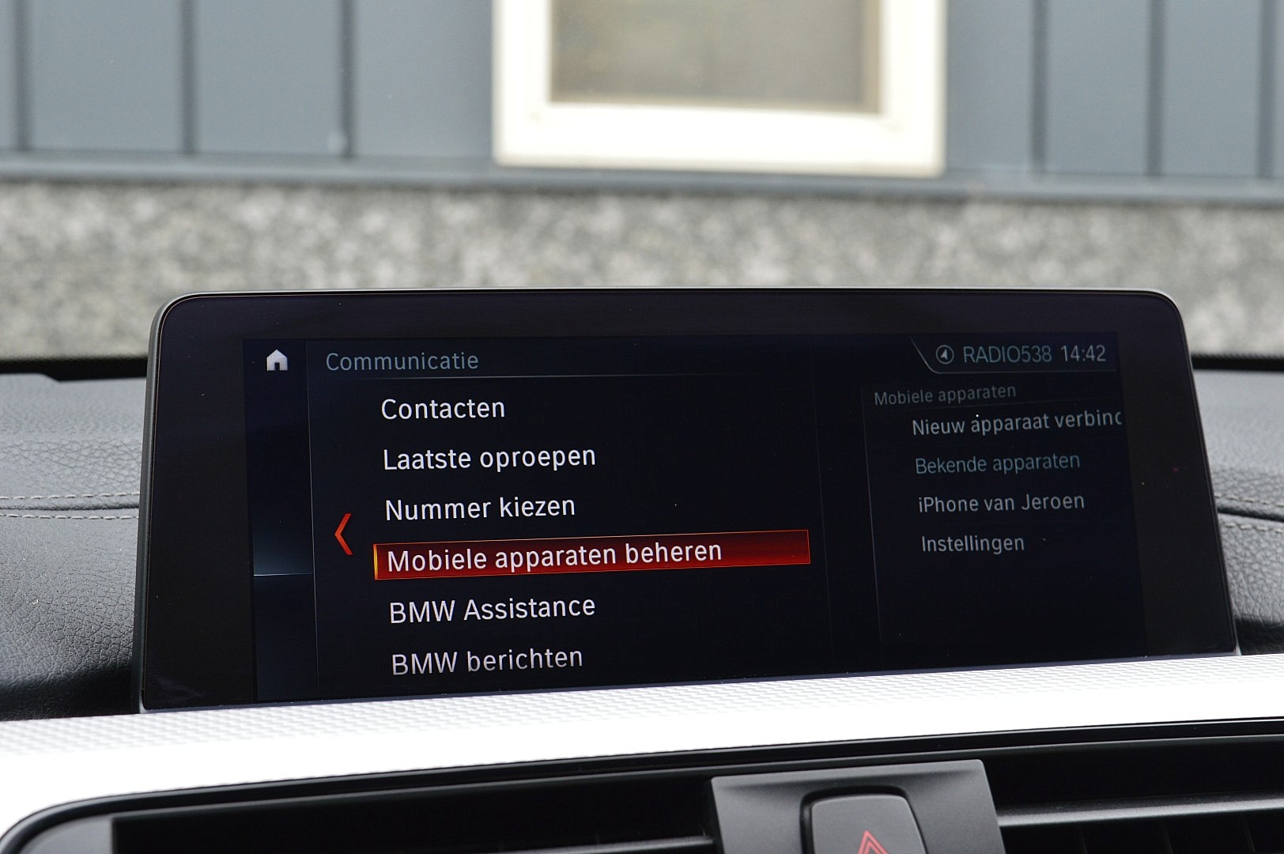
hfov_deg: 35.1
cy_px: 427
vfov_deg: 23.7
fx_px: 2031
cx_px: 642
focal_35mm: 57
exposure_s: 1/60
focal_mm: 38
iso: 500
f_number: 8
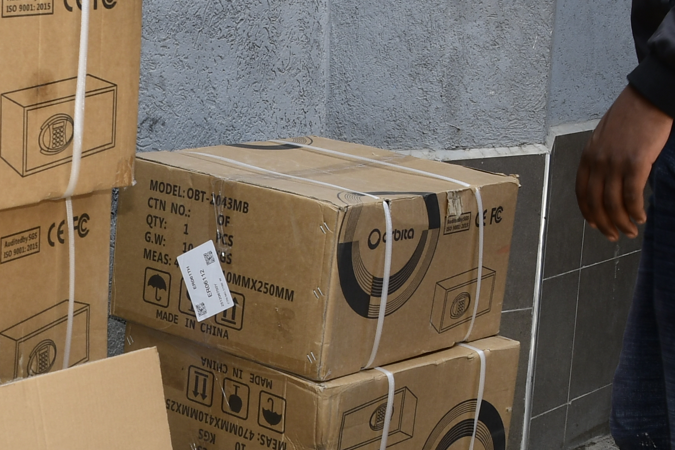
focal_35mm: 89
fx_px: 1669
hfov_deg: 22.3
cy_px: 355
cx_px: 60
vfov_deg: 15.3
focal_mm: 18
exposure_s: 1/50
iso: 110
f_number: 9
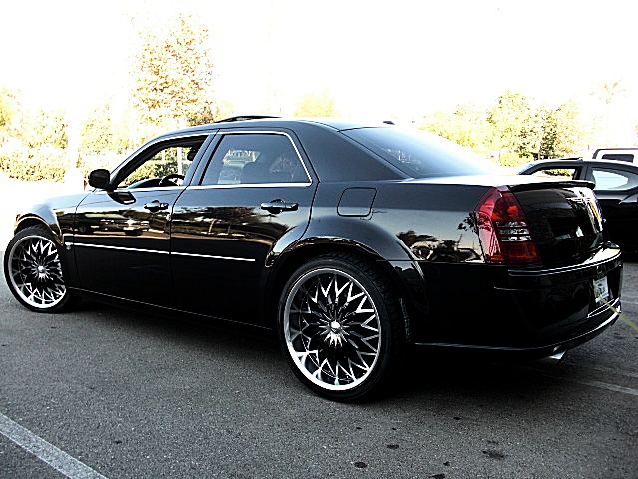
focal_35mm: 36
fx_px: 664
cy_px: 240
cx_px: 319
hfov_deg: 51.4
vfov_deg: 39.7
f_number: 2.8
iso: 50
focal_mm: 6.3
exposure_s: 1/80
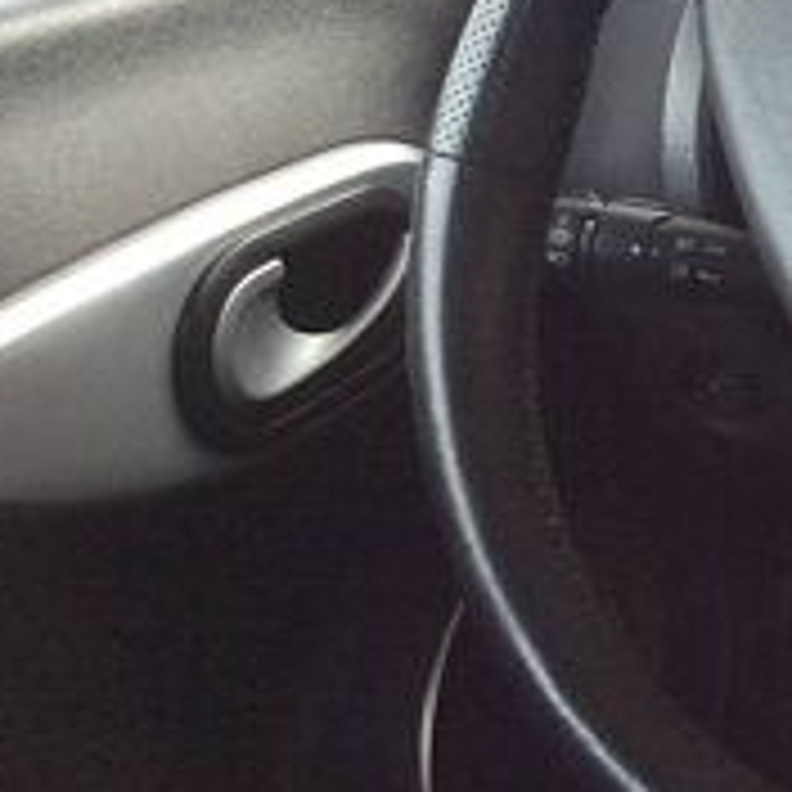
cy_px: 277
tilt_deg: -22.9
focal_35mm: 77
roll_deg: +5.4
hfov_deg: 20.6
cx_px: 1012
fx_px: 1993
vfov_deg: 22.4
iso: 50
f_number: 2.4
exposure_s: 1/25
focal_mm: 3.3
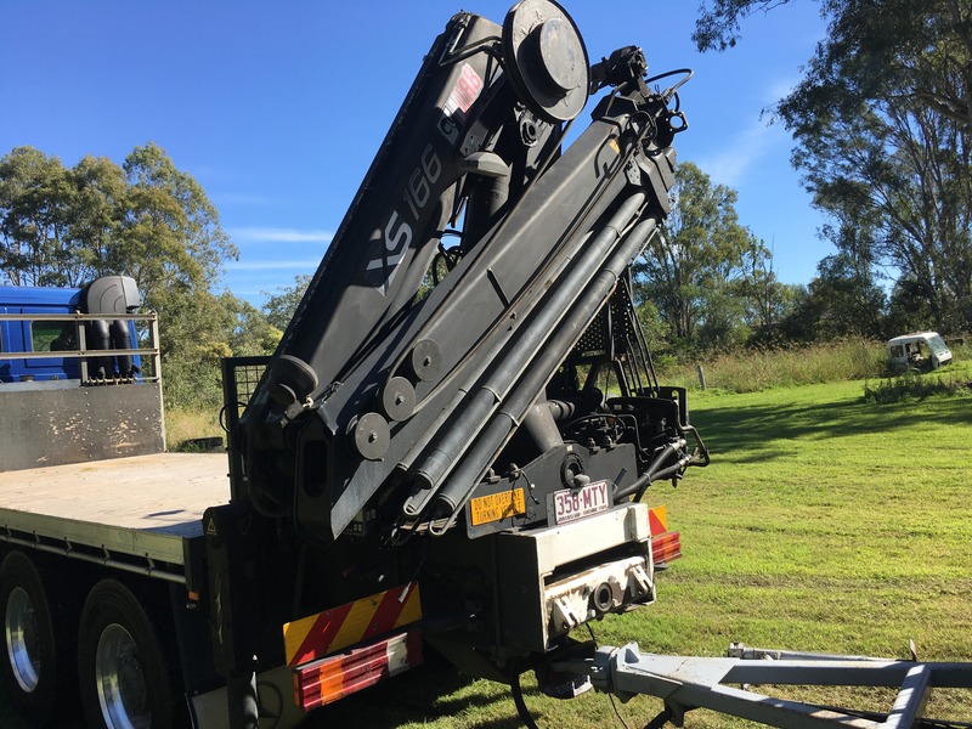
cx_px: 486
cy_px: 364
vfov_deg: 48.2
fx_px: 814
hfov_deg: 61.7
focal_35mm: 29
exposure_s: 1/845
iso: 25
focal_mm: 4.15
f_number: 2.2
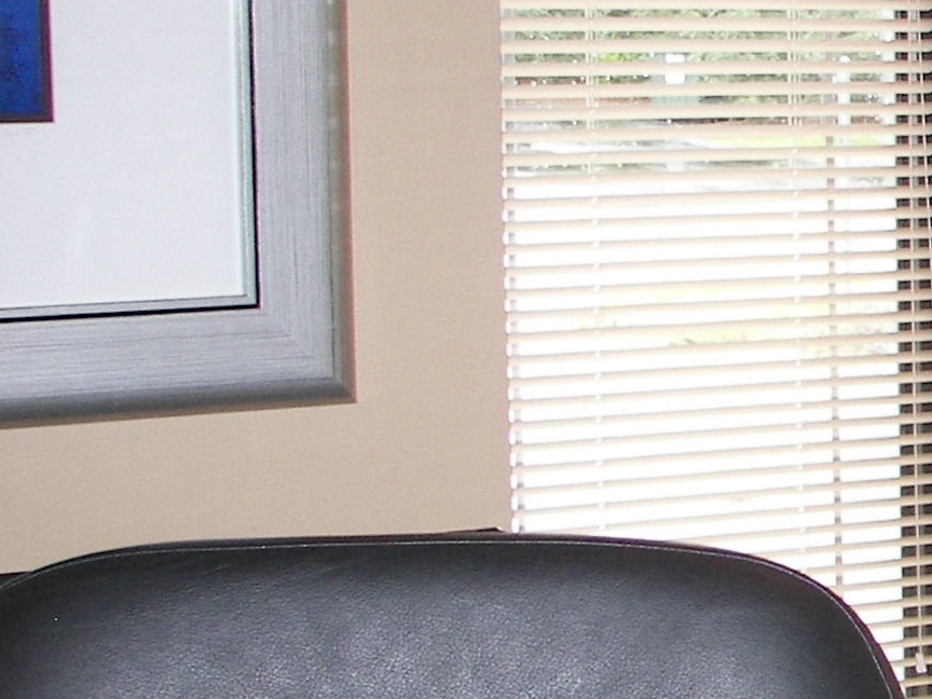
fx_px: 2908
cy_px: 338
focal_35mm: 108
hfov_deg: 16.7
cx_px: 1369
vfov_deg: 13.7
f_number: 2.8
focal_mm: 6
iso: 100
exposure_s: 1/30
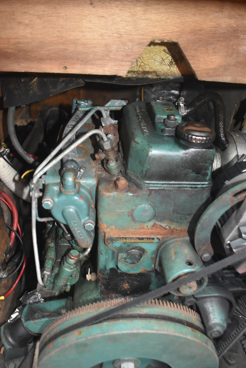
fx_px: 276
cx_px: 123
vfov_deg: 67.3
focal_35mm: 27
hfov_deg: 48.0
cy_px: 184
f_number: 3.5
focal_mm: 18
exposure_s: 1/60
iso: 3600
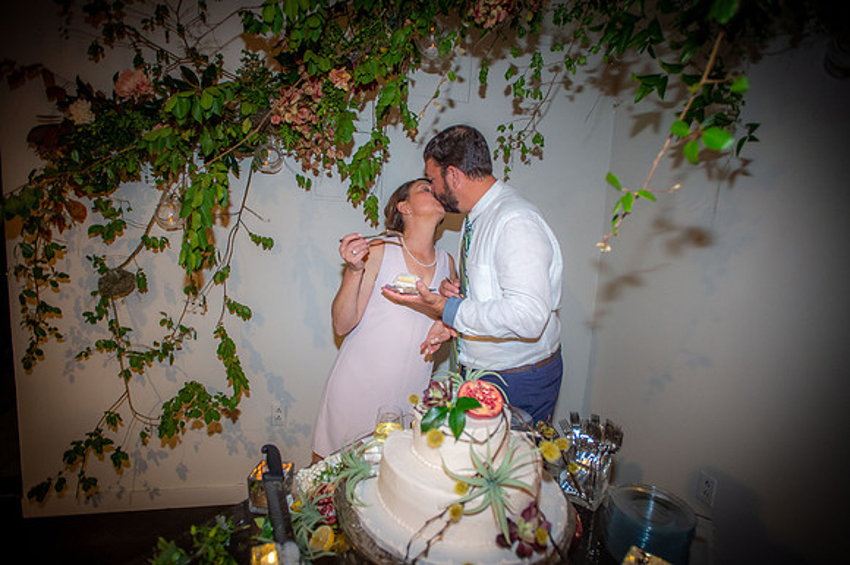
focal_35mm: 17
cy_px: 282
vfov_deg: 70.4
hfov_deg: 93.3
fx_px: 401
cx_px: 425
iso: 1600
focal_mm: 17
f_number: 2.8
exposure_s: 1/80
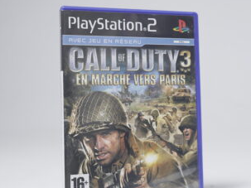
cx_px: 130
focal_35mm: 55
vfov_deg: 26.5
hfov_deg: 34.9
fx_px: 399
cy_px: 104
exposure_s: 1/3
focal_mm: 34
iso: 125
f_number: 5.6
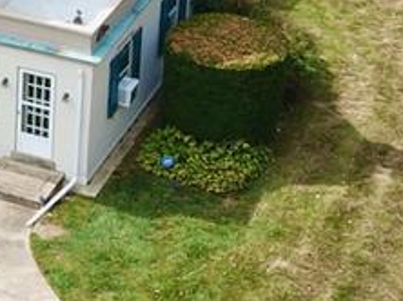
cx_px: -256
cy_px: -31
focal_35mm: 120
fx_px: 1396
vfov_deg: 12.1
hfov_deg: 14.9
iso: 100
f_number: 2.2
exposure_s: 1/843
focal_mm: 4.7
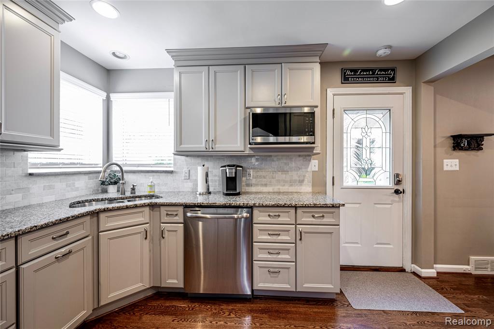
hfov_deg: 104.3
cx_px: 247
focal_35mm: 14
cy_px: 164
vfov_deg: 81.2
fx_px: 192
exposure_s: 1/5
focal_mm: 14
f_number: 7.1
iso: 200
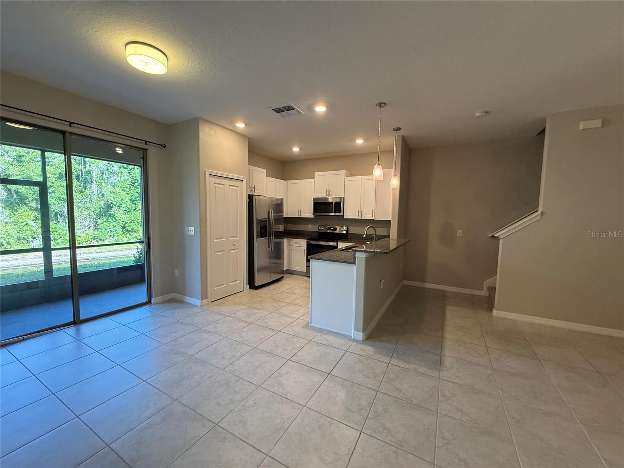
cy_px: 234
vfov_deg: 85.7
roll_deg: -1.0
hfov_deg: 102.1
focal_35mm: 14
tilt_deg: -4.6
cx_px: 312
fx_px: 252
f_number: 2.2
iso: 320
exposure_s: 1/120
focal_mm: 2.22
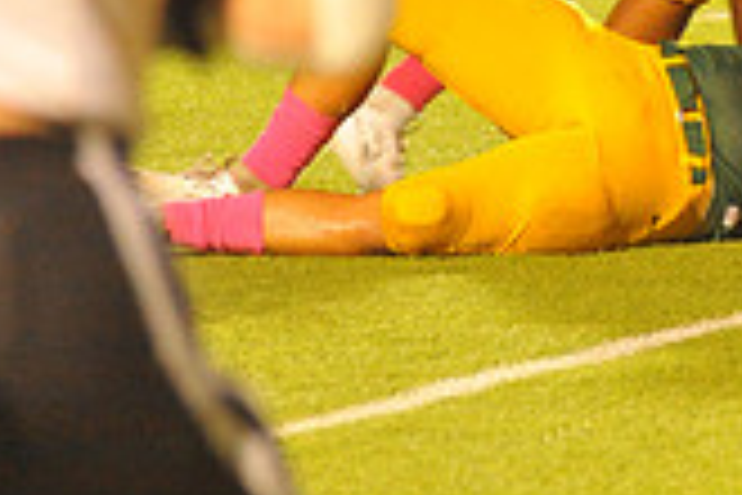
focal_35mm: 703
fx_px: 14488
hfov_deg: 2.9
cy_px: -86
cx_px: 1295
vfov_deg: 2.0
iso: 6400
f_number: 5.6
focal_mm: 200
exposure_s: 1/160
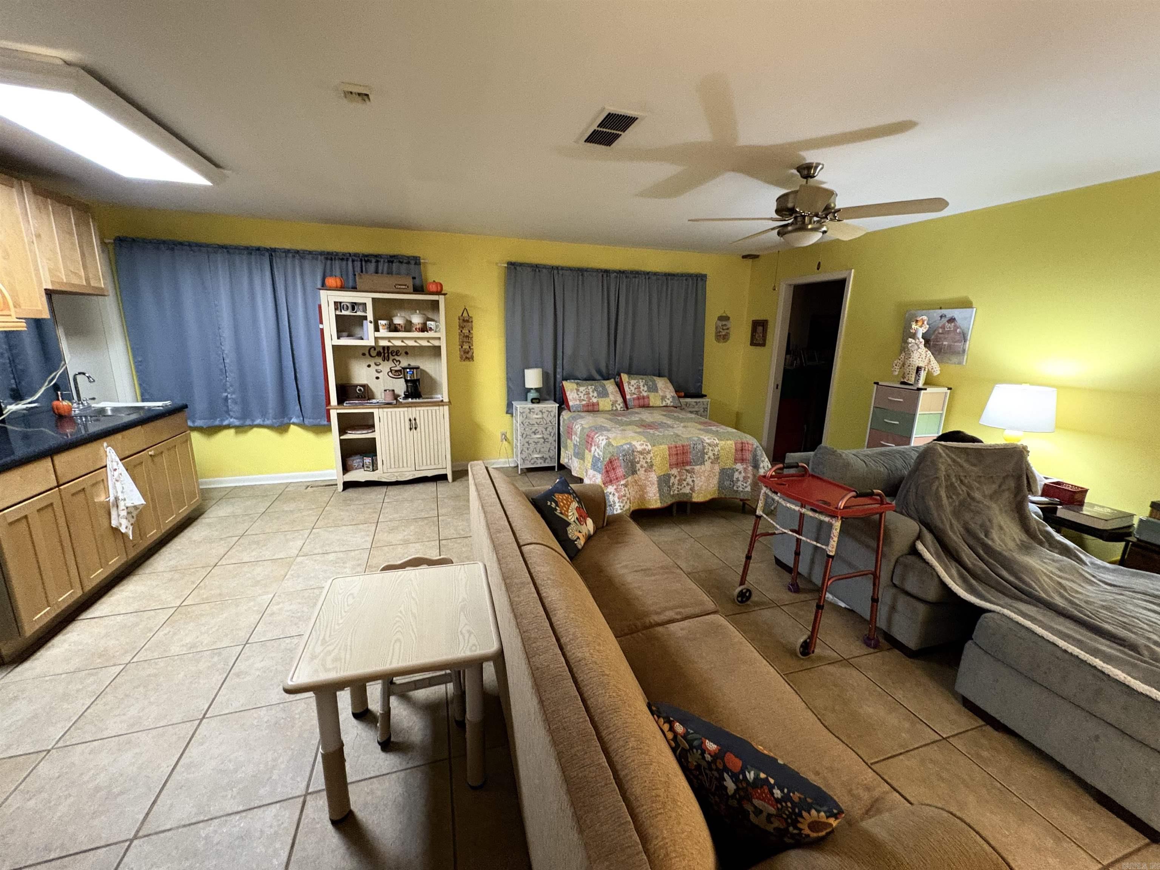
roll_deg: -0.5
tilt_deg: -13.0
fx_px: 469
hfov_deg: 102.1
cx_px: 580
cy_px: 435
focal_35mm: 14
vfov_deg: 85.7
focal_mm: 2.22
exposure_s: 1/40
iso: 640
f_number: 2.2
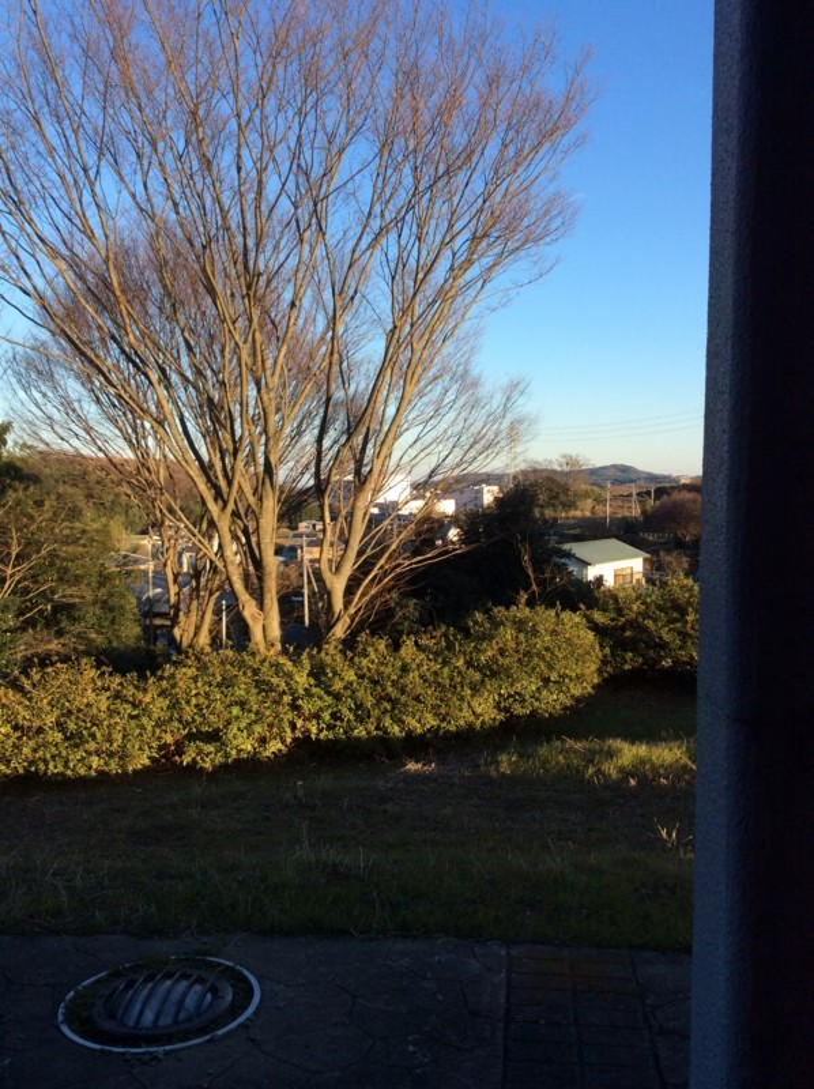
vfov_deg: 56.9
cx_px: 407
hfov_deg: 44.1
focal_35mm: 32
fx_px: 1005
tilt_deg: -5.0
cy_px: 544
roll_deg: +1.3
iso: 32
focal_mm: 3.3
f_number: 2.4
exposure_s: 1/578
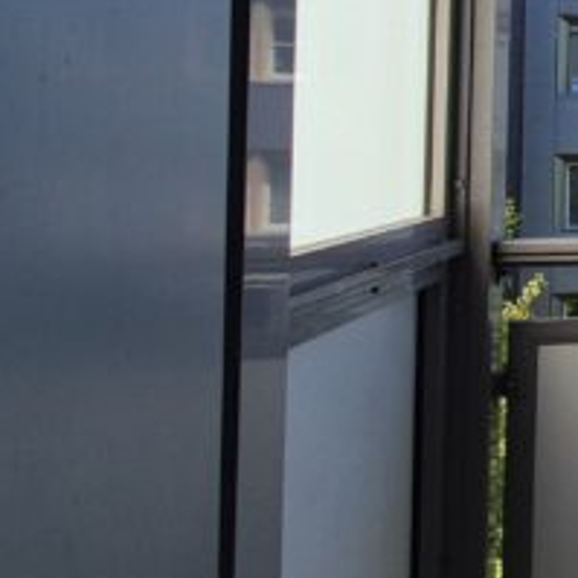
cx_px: 1229
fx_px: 982
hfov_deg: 17.8
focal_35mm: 52
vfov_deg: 32.1
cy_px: 138
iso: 80
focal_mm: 2.2
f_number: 2.2
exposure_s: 1/1996
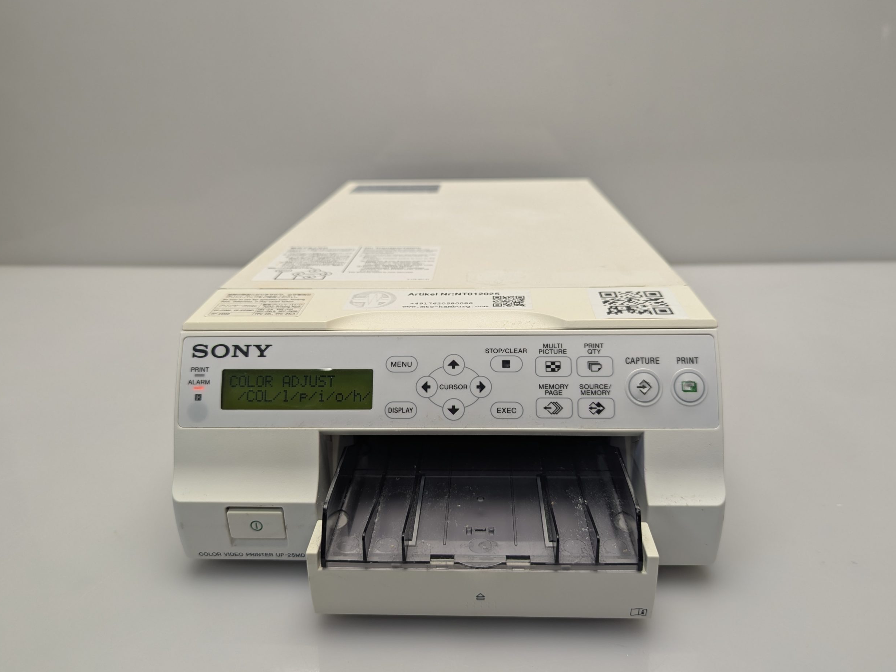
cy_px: 347
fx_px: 647
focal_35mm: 25
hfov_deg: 69.4
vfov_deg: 54.9
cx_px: 451
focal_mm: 6.81
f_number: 1.85
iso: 80
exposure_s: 1/100
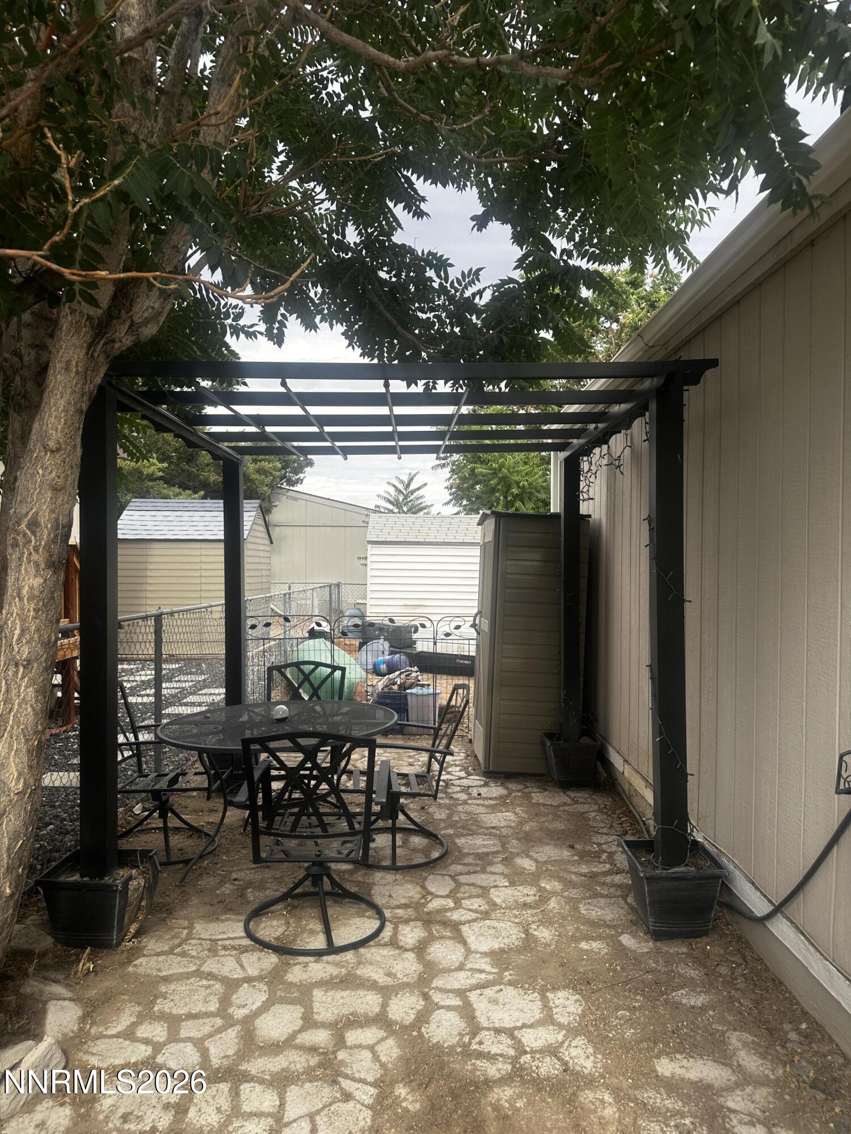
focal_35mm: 24
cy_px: 567
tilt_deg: -1.2
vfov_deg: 71.6
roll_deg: -0.5
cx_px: 426
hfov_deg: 56.8
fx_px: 787
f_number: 1.78
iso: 80
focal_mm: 6.86
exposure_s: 1/1119
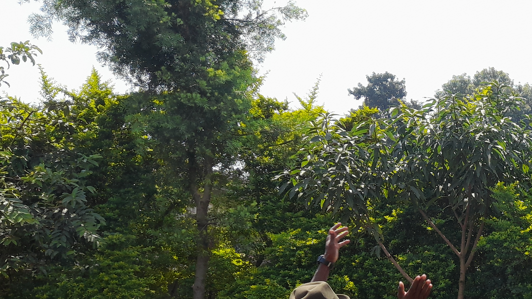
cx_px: 622
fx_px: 1114
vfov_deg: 14.7
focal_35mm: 79
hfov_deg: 24.6
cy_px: 374
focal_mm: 4.6
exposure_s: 1/423
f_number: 2
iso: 20
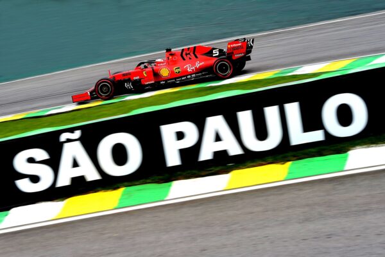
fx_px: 1048
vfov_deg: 14.0
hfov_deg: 20.8
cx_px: 192
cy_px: 128
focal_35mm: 98
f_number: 6.3
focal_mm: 98
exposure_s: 1/200
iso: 50
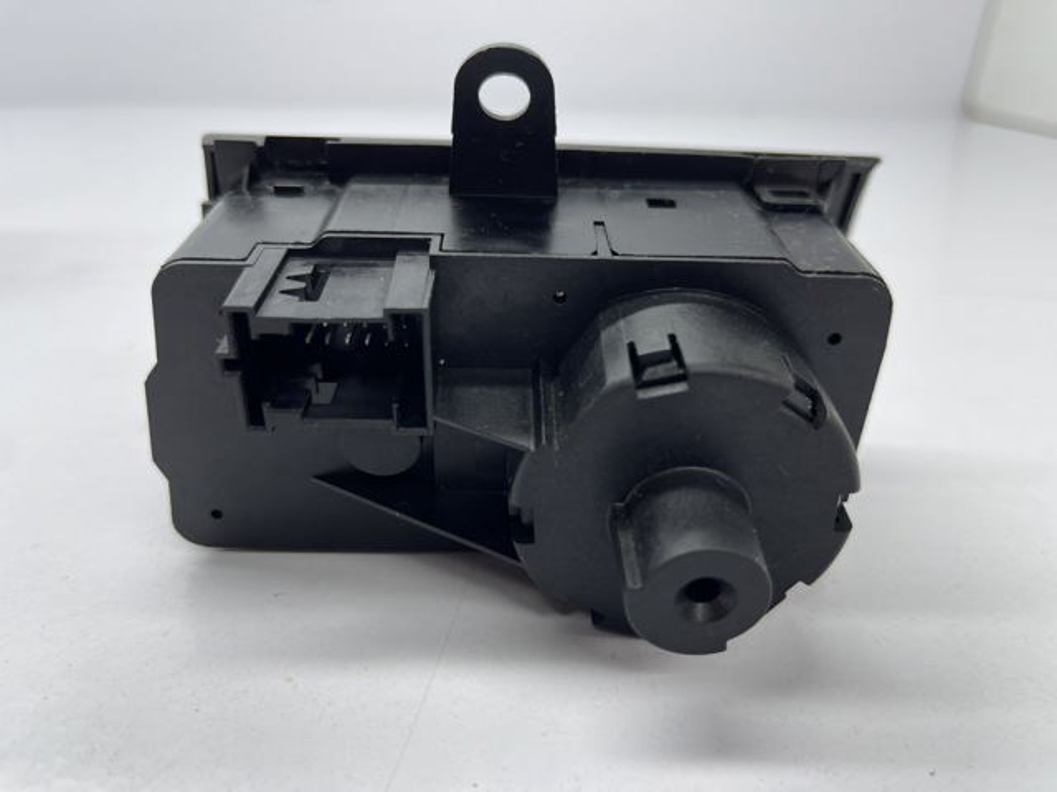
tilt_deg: -25.7
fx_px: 763
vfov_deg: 54.9
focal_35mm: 25
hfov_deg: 69.4
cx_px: 528
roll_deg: -0.6
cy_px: 396
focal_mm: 5.1
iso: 32
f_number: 1.6
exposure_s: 1/246
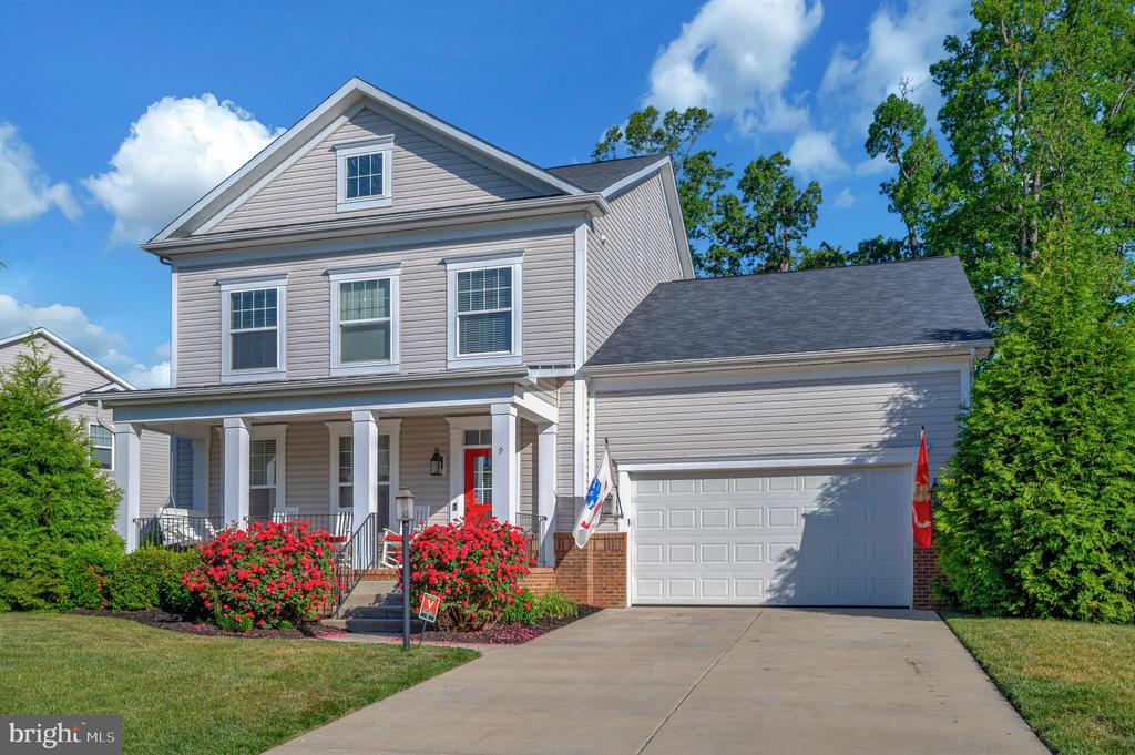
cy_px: 378
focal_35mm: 30
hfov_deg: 62.0
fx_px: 945
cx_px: 568
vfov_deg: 43.5
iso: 100
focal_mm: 30
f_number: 8
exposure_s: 1/500
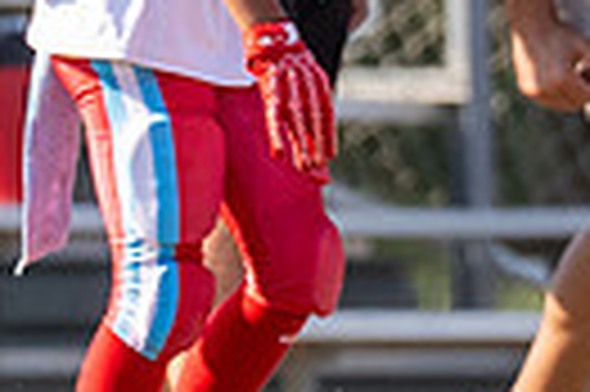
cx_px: 441
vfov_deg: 0.6
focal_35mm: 2125
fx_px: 34783
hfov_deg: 1.0
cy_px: -283
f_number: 3.2
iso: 100
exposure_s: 1/2000
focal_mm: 200
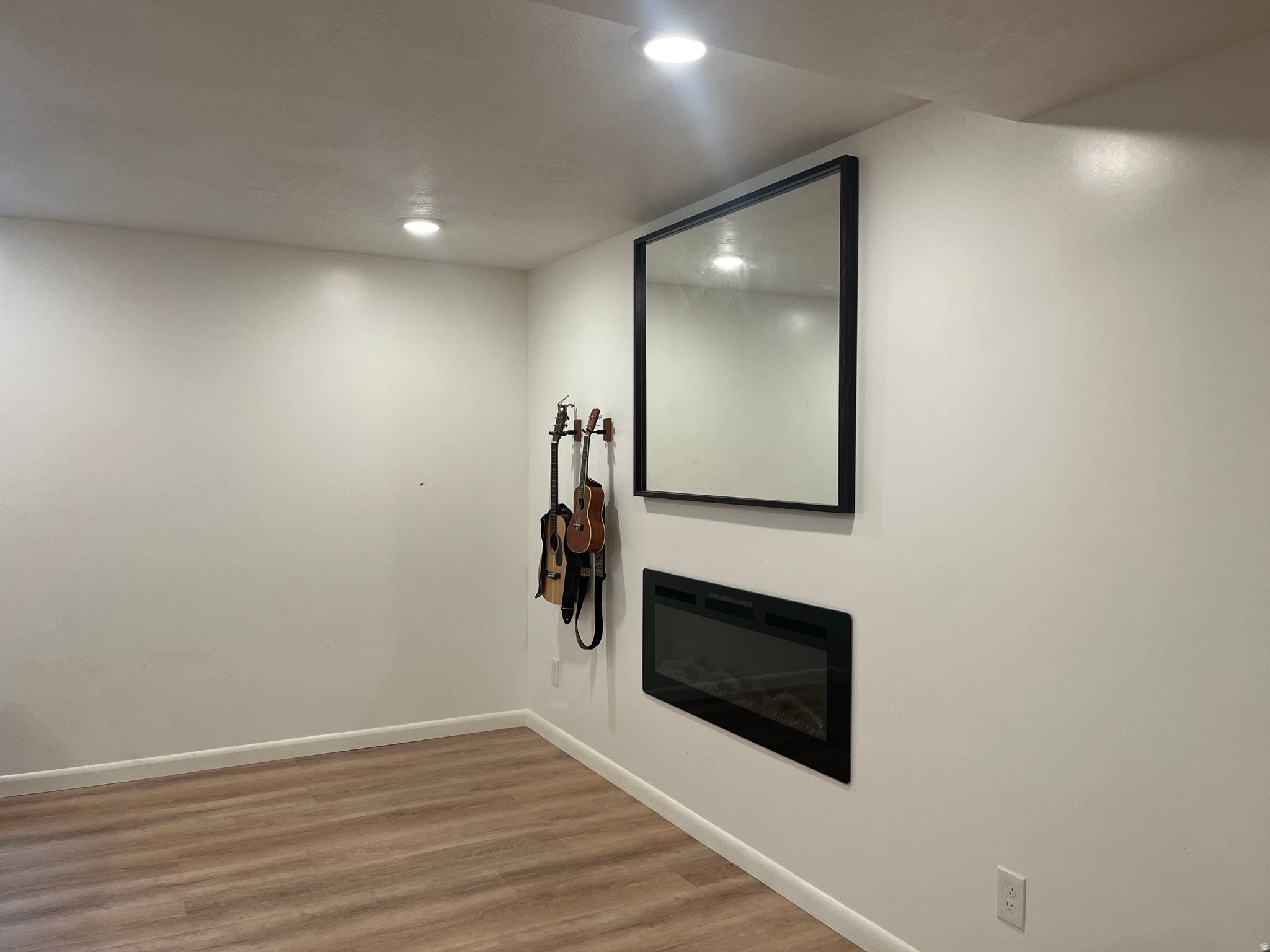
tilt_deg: -2.9
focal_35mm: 26
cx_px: 635
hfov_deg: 67.3
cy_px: 476
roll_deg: -0.5
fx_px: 954
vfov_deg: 53.1
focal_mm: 5.1
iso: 125
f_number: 1.6
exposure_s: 1/120
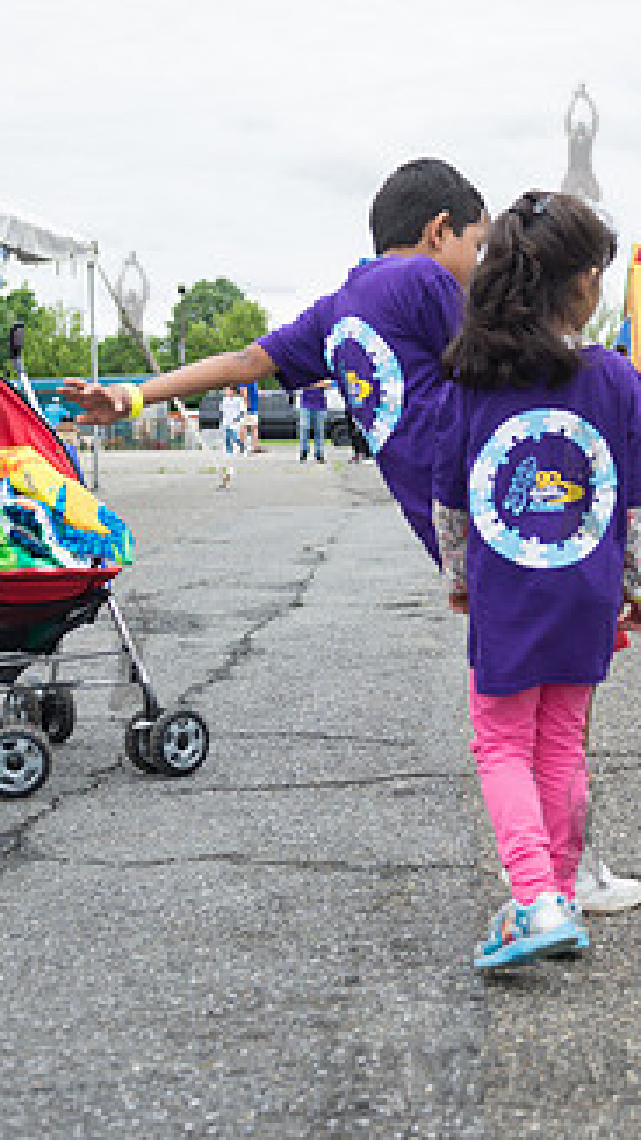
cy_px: 479
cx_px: 578
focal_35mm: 65
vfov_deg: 32.3
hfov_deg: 18.2
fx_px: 1964
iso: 200
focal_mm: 35
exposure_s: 1/800
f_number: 3.5
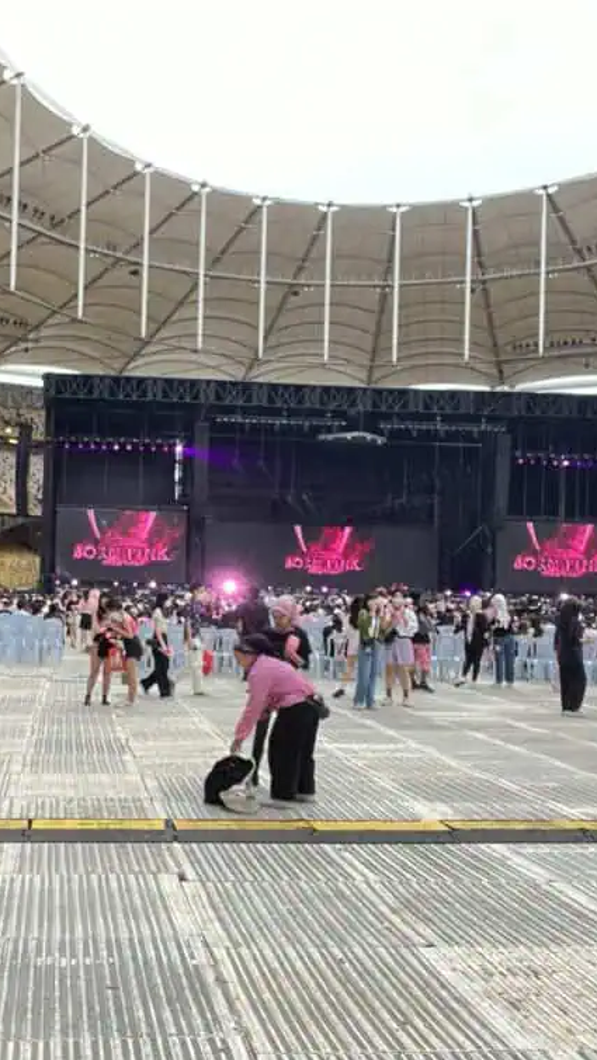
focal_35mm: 34
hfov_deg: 34.2
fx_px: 956
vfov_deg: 58.0
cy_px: 538
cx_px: 178
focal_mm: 2.7
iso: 100
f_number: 2.2
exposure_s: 1/72
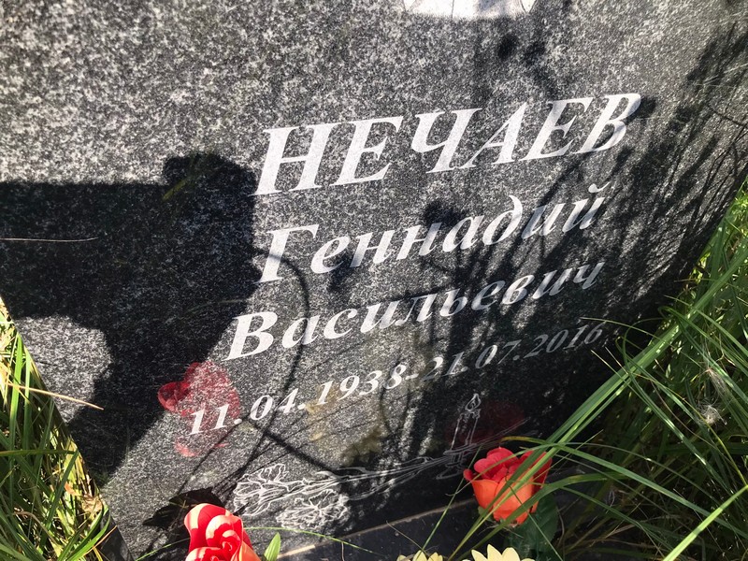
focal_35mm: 28
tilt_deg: -42.8
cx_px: 374
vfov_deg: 49.7
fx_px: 605
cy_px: 280
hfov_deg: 63.4
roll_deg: -4.0
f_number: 1.8
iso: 20
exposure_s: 1/560
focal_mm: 3.99
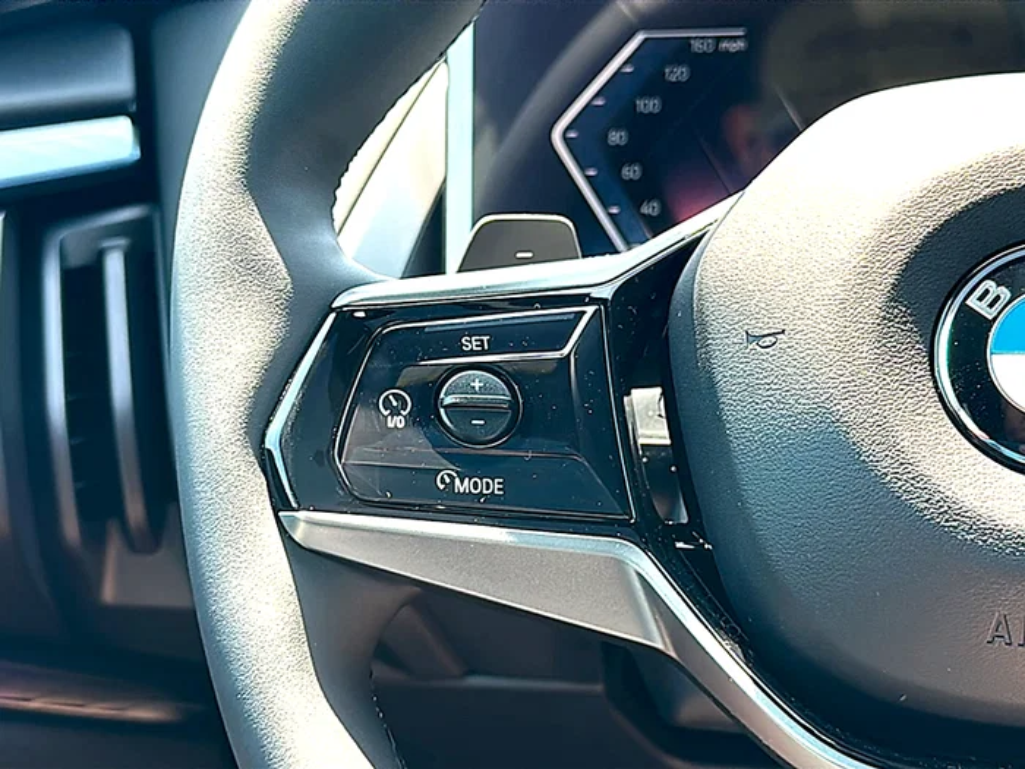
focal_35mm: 41
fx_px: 1214
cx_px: 512
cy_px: 384
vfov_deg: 35.1
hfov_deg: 45.8
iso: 80
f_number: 1.78
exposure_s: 1/276
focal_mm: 6.86
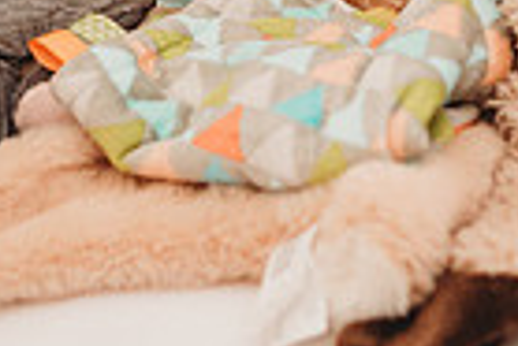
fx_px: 1440
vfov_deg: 13.5
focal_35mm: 100
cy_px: -24
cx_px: 503
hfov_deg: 19.8
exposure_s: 1/160
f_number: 2.2
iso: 800
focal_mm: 24
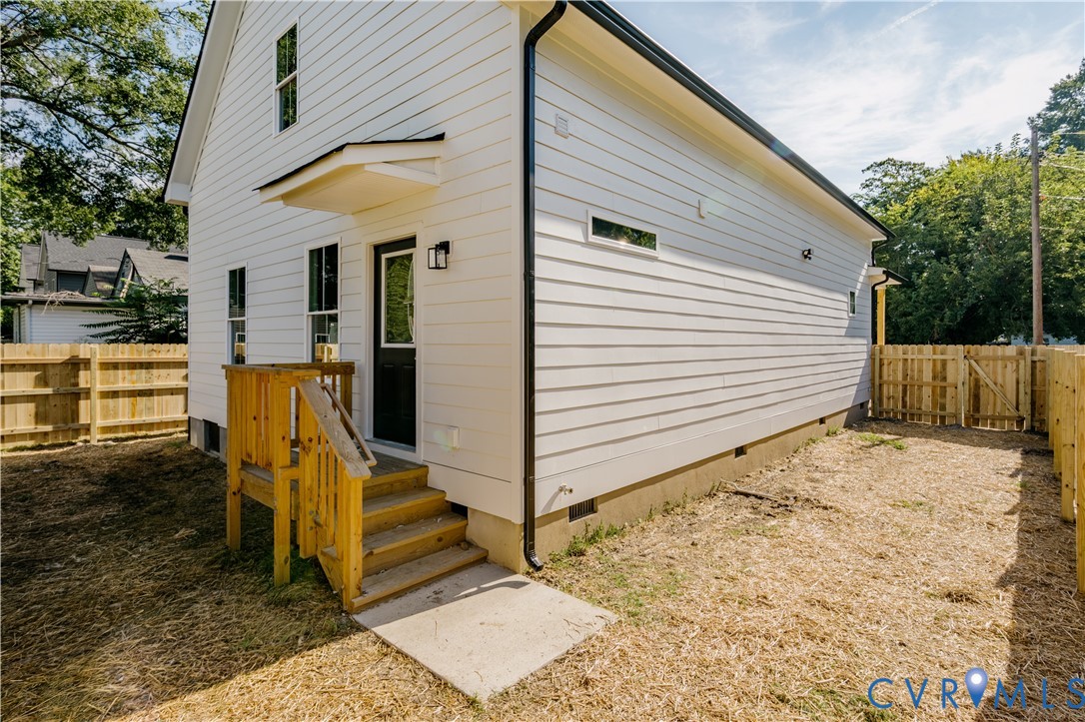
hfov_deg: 95.0
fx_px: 497
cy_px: 361
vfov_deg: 72.0
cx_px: 542
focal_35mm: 16
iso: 100
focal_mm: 11
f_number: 8
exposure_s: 1/640
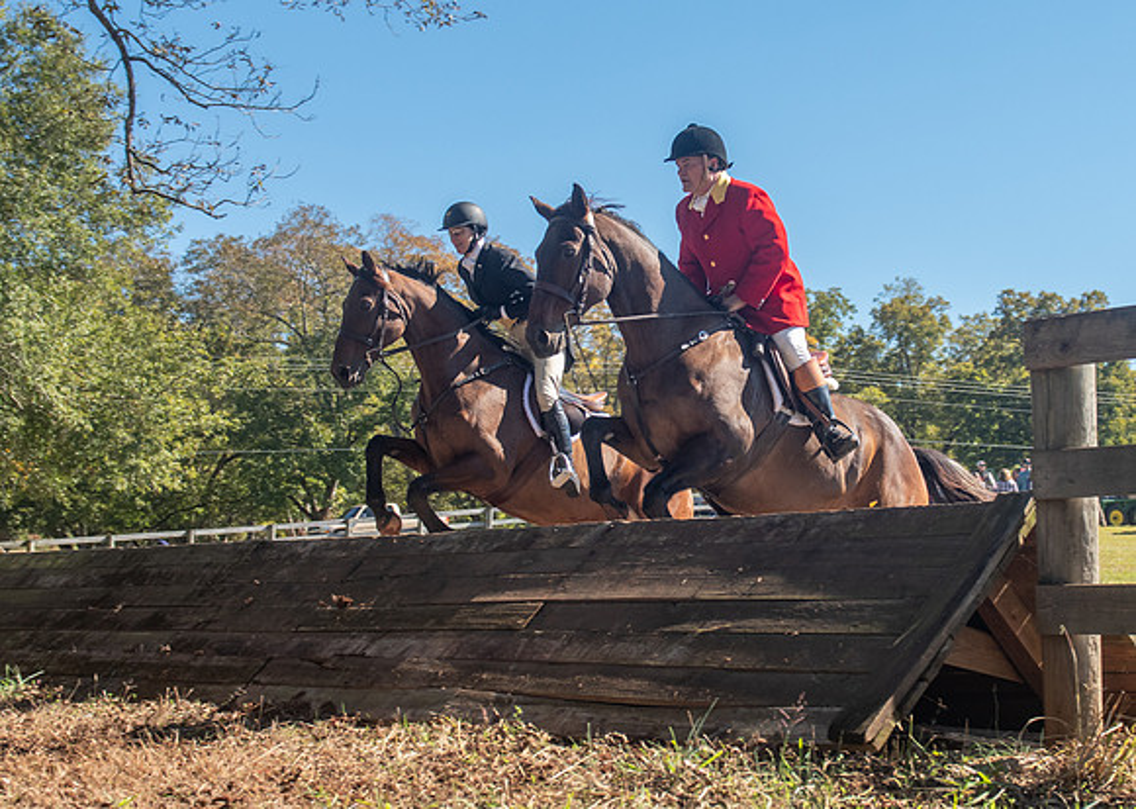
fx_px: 1866
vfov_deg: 24.4
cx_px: 680
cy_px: 363
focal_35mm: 58
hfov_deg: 33.7
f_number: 4
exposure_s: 1/320
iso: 400
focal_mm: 32
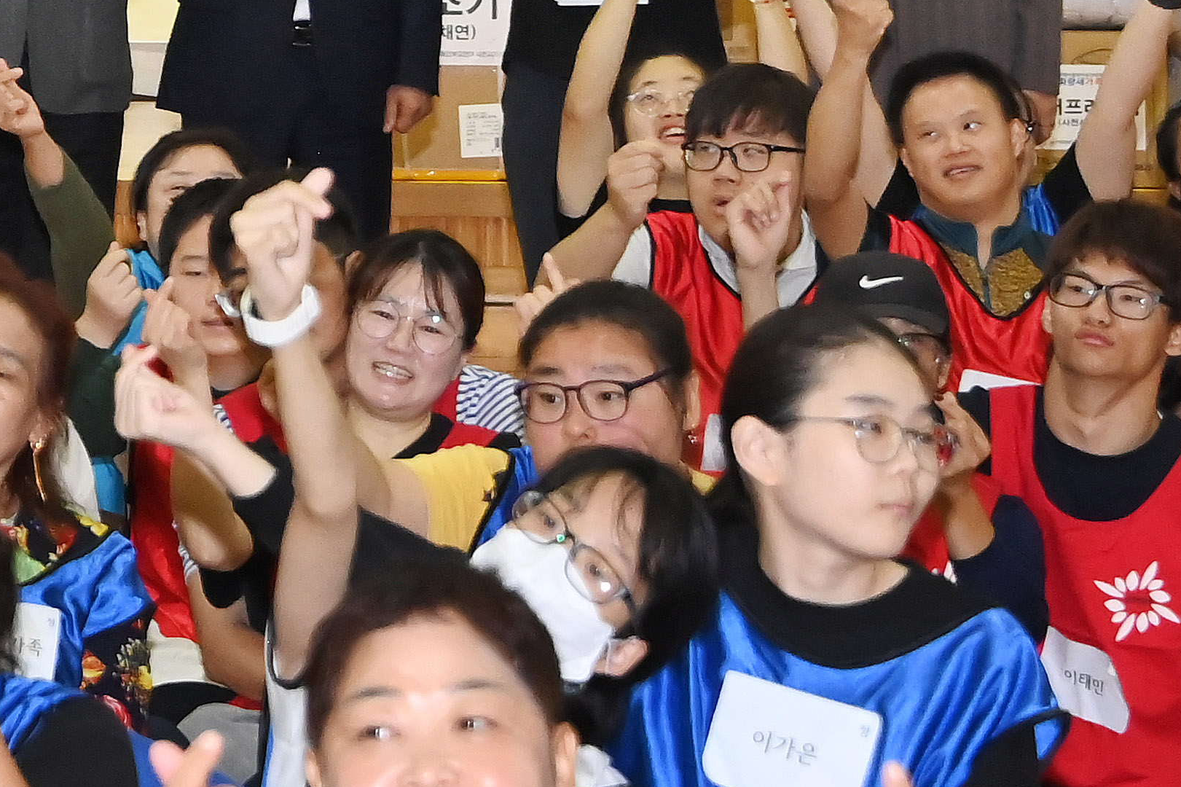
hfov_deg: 7.6
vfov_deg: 5.1
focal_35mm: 268
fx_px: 8790
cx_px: -226
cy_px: -184
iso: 5000
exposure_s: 1/200
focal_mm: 78
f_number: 6.3
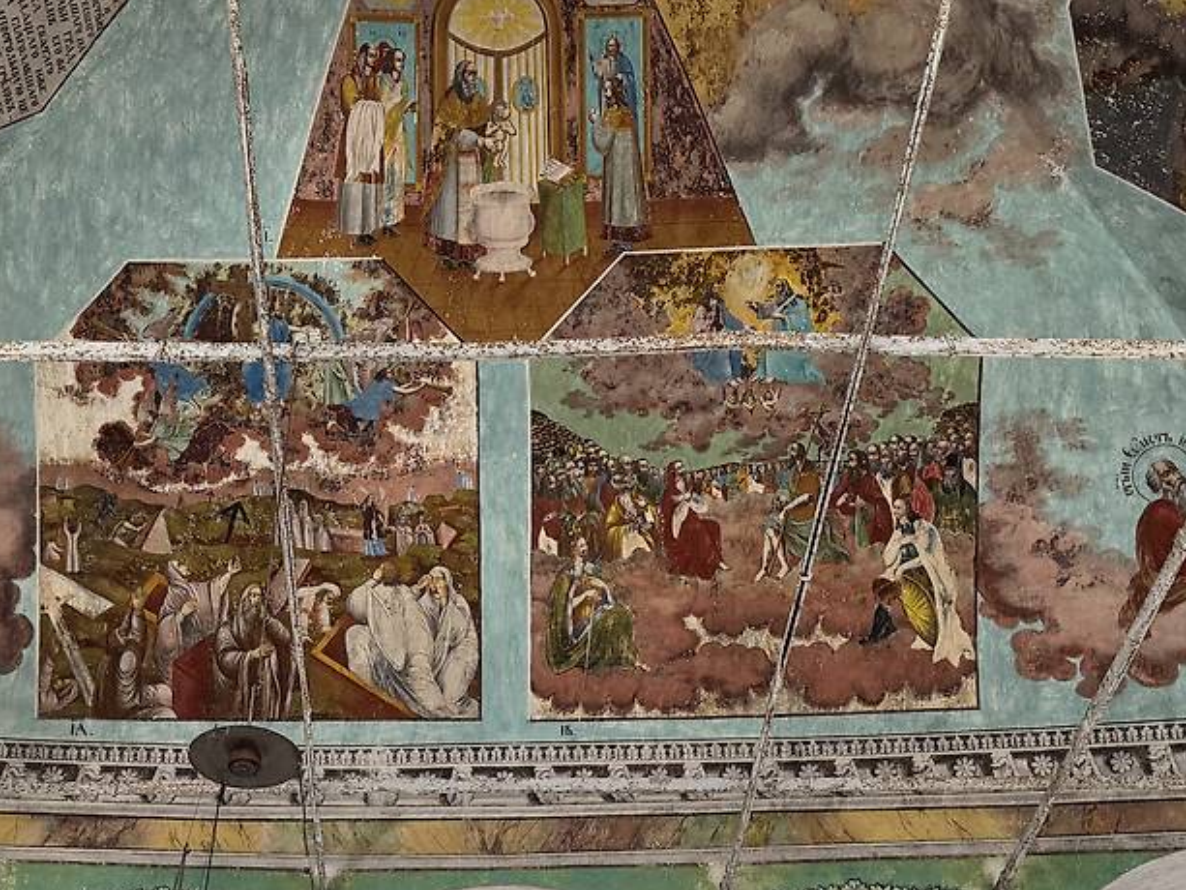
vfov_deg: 30.6
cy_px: 621
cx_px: 493
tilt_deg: +38.9
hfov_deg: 40.3
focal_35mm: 47
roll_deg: -1.1
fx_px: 1611
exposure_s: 1/121
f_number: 1.78
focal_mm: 6.76
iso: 100
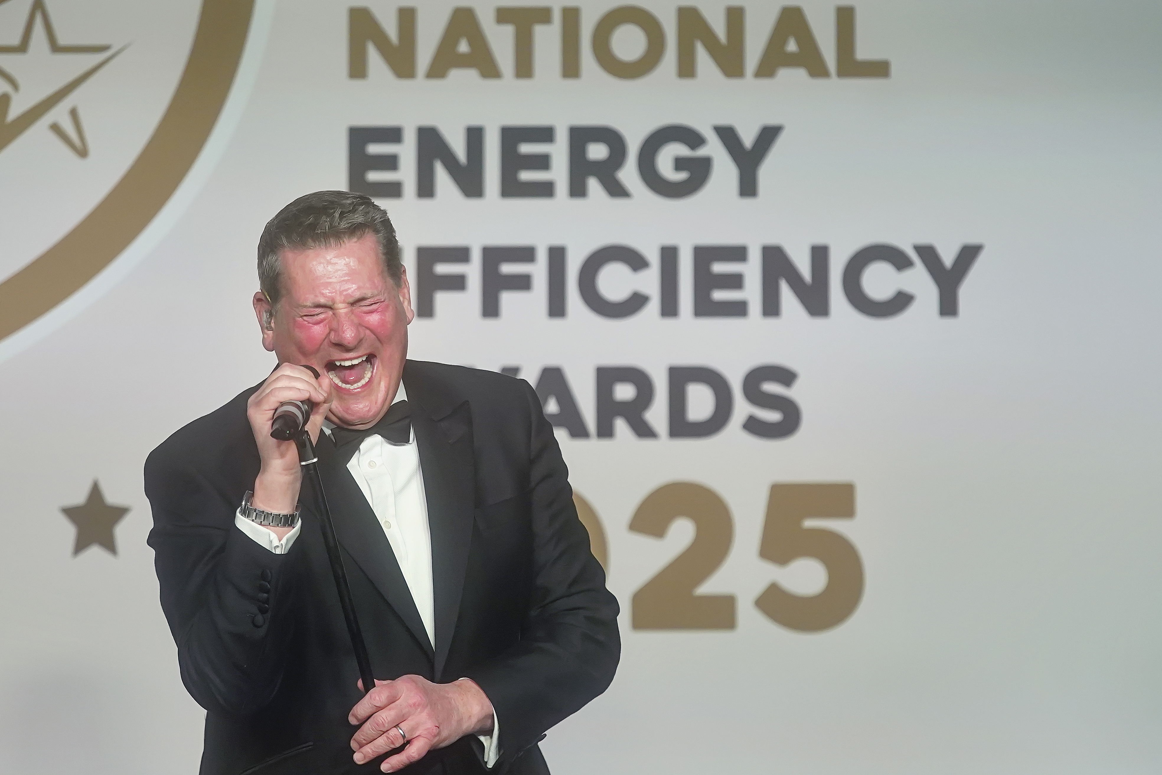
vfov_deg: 2.3
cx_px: 581
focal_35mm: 600
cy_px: 388
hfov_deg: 3.4
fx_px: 19365
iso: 2000
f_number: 3.2
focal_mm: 400
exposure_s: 1/1000
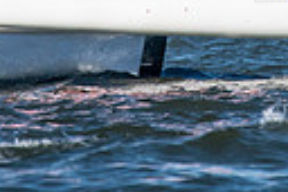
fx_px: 22803
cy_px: -140
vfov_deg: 0.5
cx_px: 169
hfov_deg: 0.7
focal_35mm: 2854
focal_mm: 420
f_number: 5.6
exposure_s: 1/4000
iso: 500
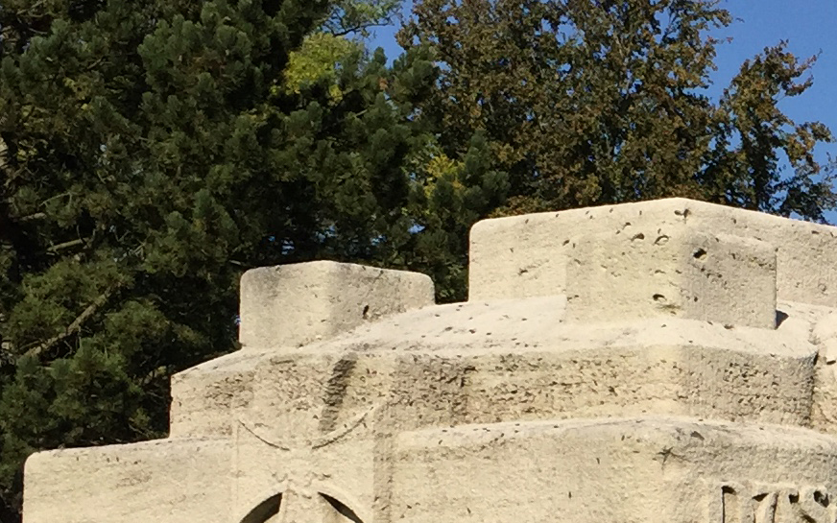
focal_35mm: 115
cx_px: 1120
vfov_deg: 11.1
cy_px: 676
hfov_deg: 17.0
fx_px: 2623
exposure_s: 1/3597
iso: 32
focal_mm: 4.15
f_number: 2.2
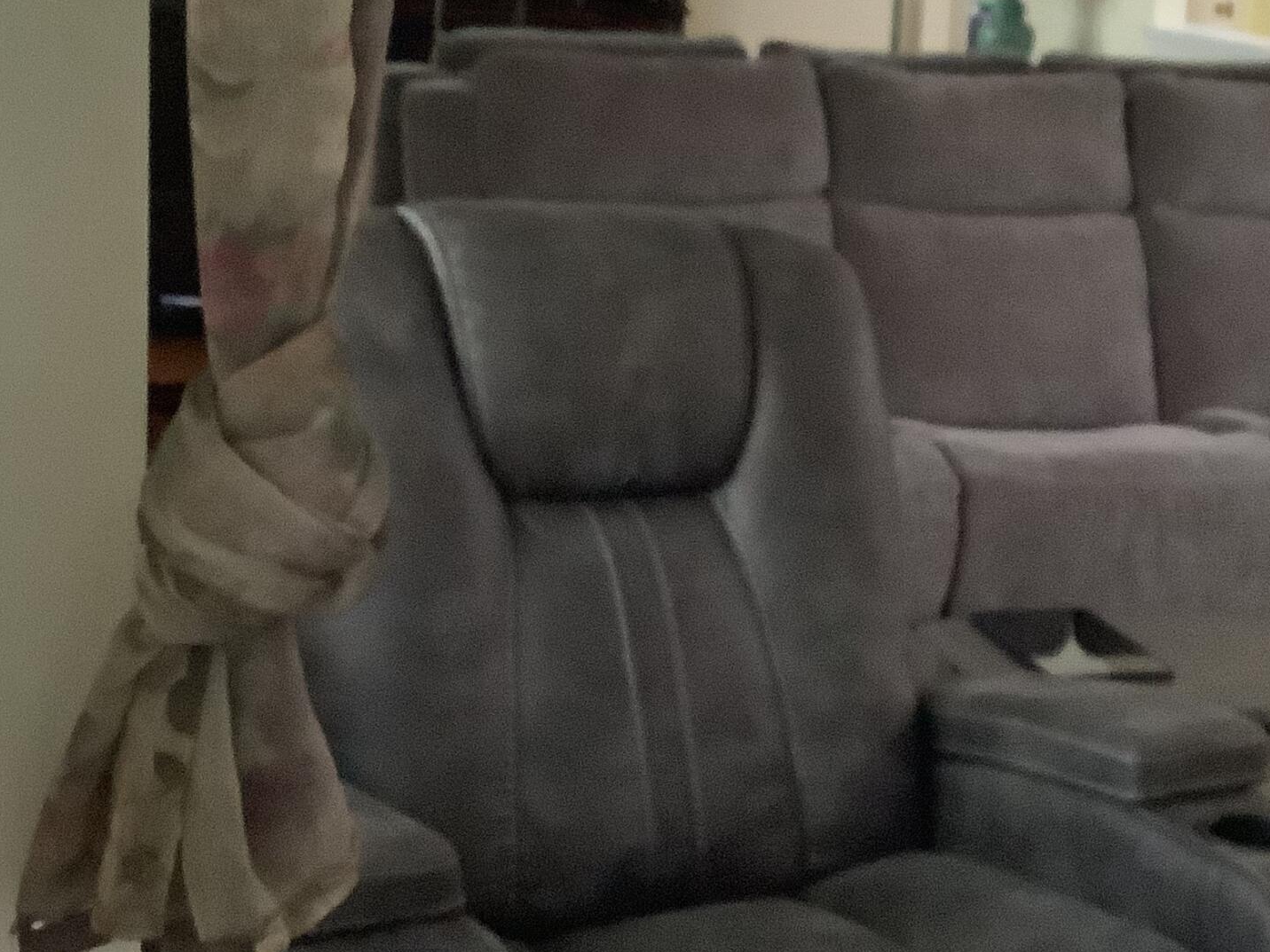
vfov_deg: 22.5
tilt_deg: -13.2
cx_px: 818
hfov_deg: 29.7
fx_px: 2385
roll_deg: -4.4
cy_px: 372
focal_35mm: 65
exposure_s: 1/24
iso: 640
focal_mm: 3.3
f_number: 2.4
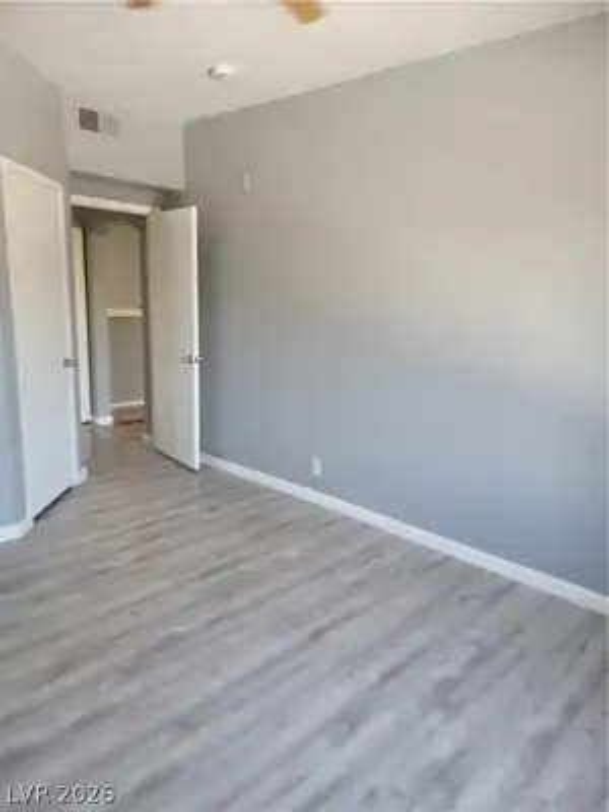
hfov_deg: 54.9
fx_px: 586
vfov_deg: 69.4
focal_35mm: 25
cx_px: 304
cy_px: 406
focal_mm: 7
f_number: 1.8
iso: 80
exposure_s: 1/60
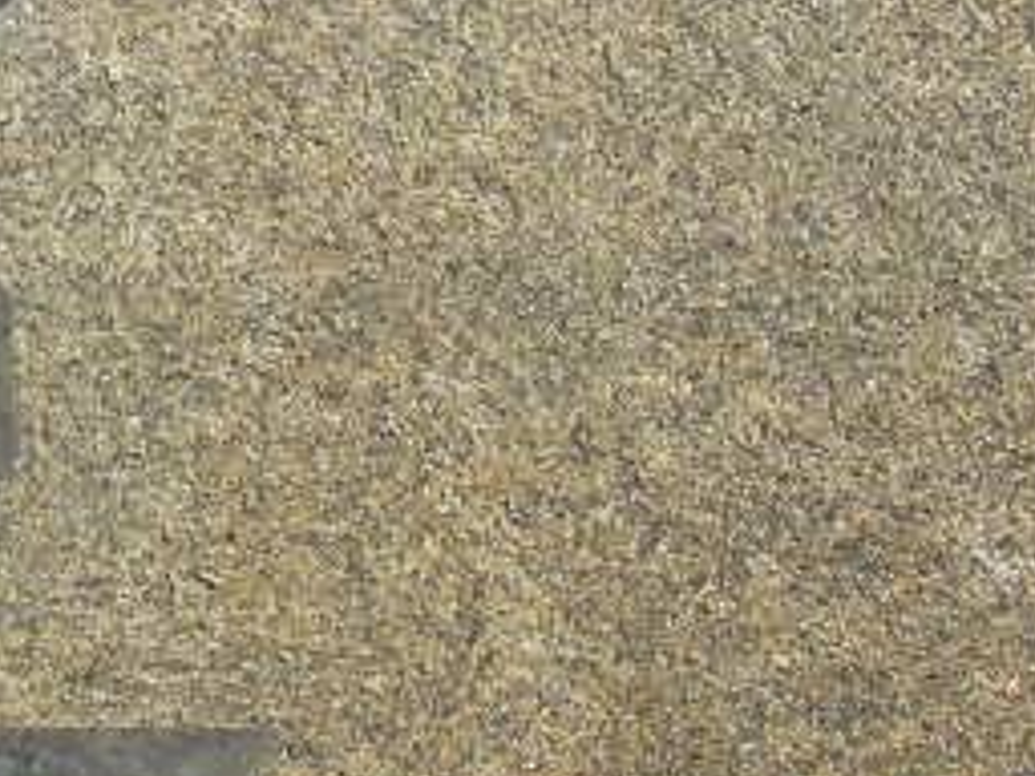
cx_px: -1274
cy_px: -323
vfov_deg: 1.7
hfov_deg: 2.3
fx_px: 25743
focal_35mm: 861
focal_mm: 32.7
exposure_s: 1/320
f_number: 4.5
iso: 64
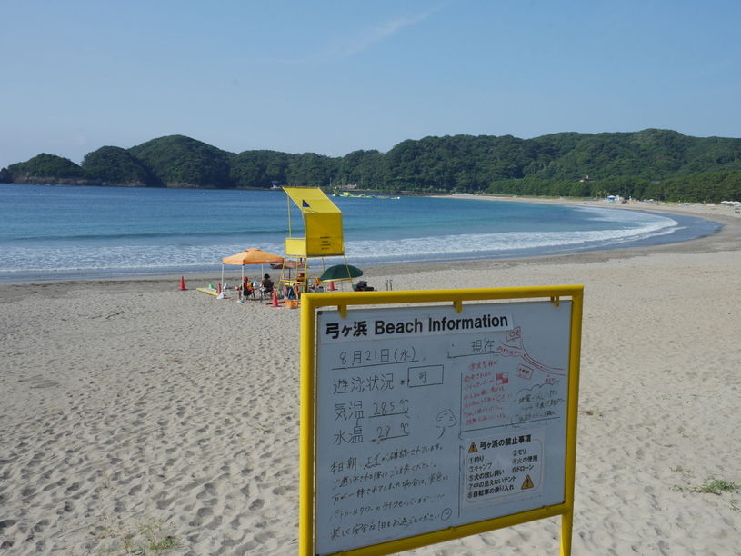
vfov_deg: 41.8
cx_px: 370
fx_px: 728
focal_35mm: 34
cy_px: 278
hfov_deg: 53.9
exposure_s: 1/400
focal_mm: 17
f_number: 11
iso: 200
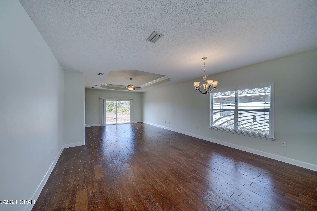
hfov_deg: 112.6
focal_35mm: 12
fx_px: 106
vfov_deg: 90.0
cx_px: 158
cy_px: 106
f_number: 8
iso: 100
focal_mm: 12
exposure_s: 1/6
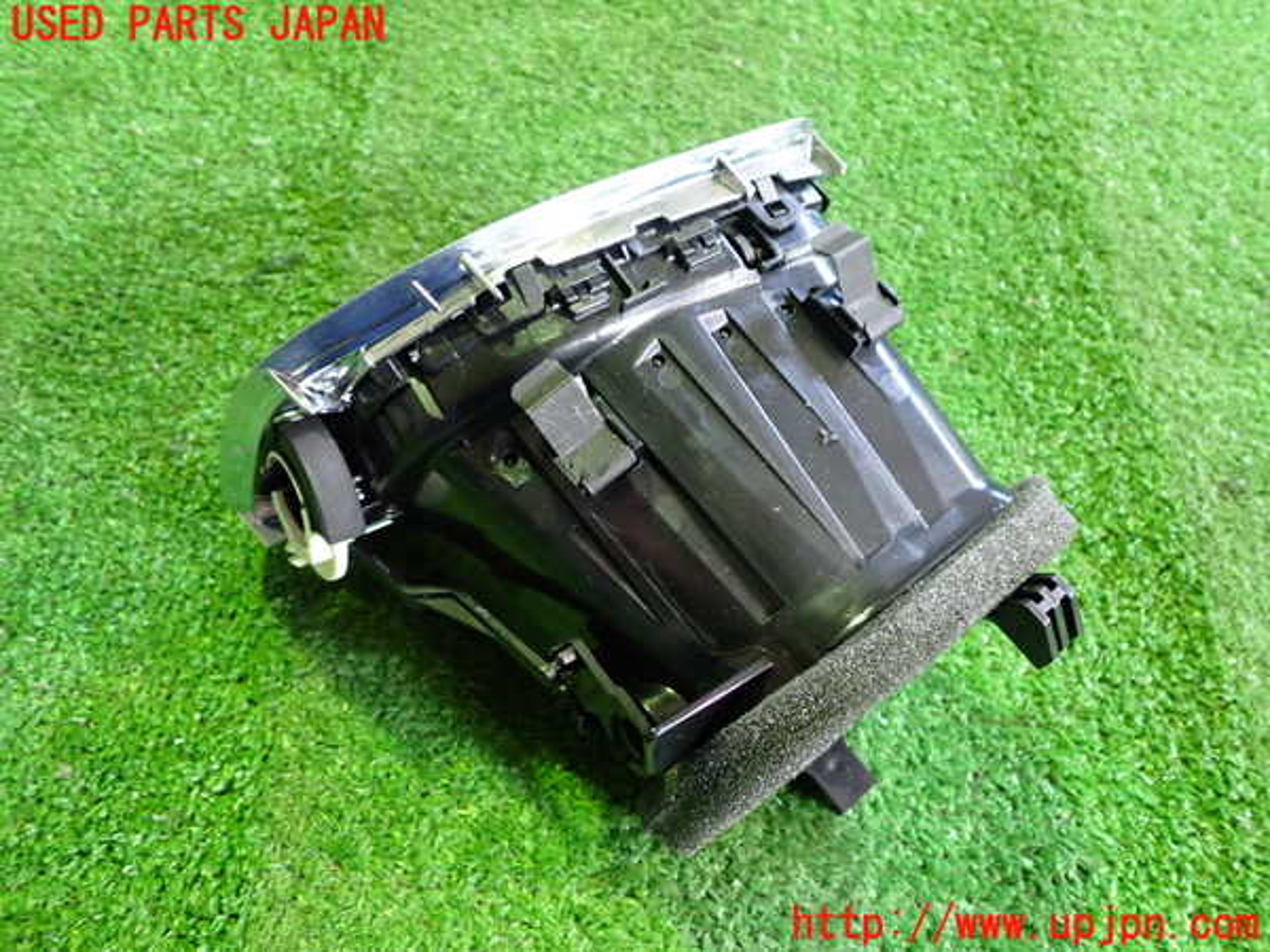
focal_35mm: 30
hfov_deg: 60.0
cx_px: 635
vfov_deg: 46.8
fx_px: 1101
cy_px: 476
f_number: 2.3
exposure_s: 1/30
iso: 800
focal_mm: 5.4
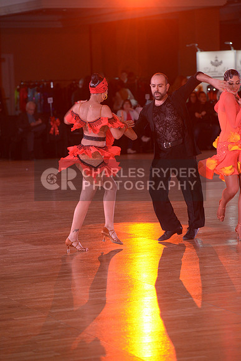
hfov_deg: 10.2
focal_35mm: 135
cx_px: 120
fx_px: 1355
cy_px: 180
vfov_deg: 15.2
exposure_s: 1/200
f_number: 5
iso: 1250
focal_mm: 135
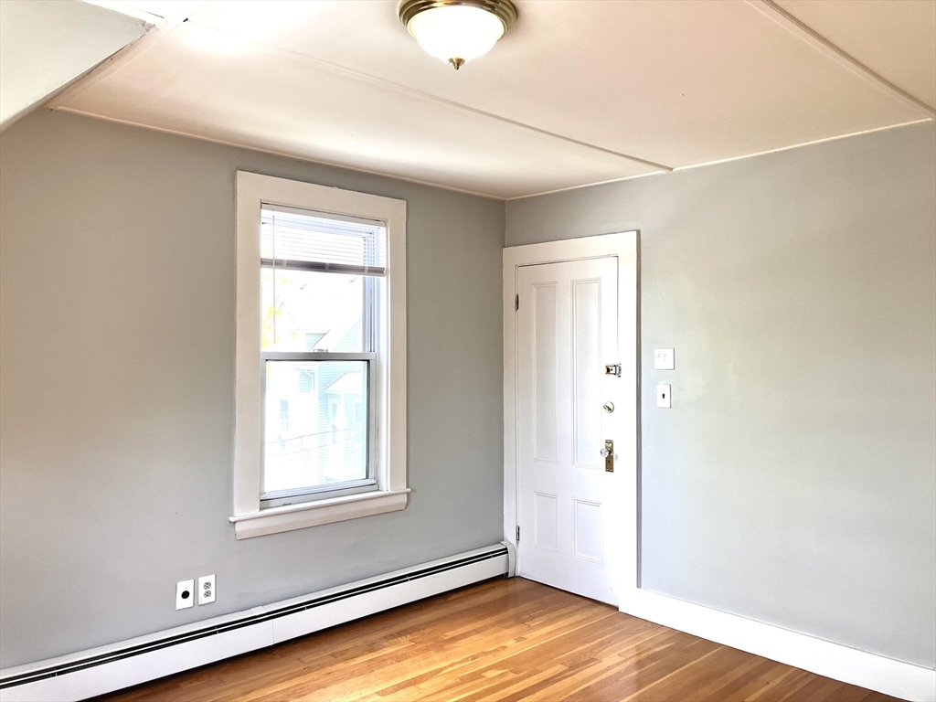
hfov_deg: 63.4
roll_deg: +0.7
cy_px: 351
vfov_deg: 49.7
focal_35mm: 28
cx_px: 468
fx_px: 757
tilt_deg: +1.4
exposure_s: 1/120
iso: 50
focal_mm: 3.99
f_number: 1.8
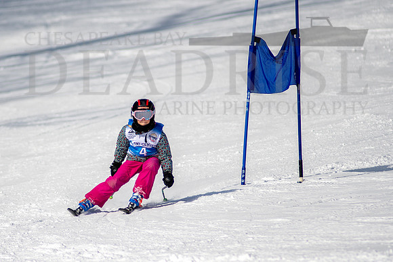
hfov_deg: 3.1
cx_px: 124
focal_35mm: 664
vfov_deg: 2.1
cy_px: 171
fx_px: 7252
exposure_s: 1/6400
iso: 100
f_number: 2.8
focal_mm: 300
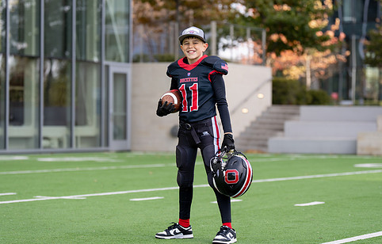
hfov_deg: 15.4
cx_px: 192
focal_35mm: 135
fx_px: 1414
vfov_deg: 9.9
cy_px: 126
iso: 100
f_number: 2.8
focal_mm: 105
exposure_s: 1/400
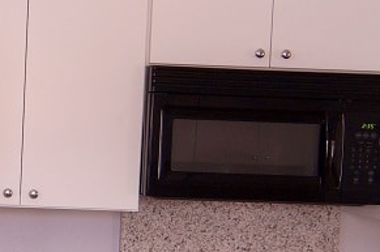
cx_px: -3
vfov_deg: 17.1
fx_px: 837
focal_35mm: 79
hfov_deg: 24.4
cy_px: 155
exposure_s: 1/2
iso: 100
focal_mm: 11
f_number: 8
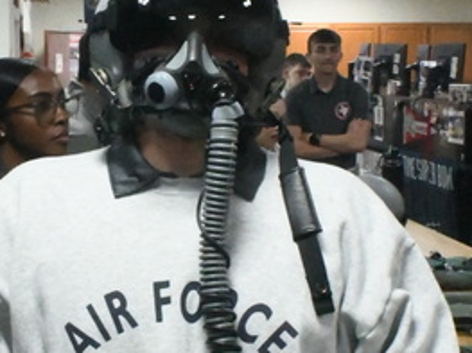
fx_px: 1077
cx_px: 213
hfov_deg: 24.7
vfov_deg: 18.6
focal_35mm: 79
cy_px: 109
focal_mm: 18
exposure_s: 1/30
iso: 25600
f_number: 22
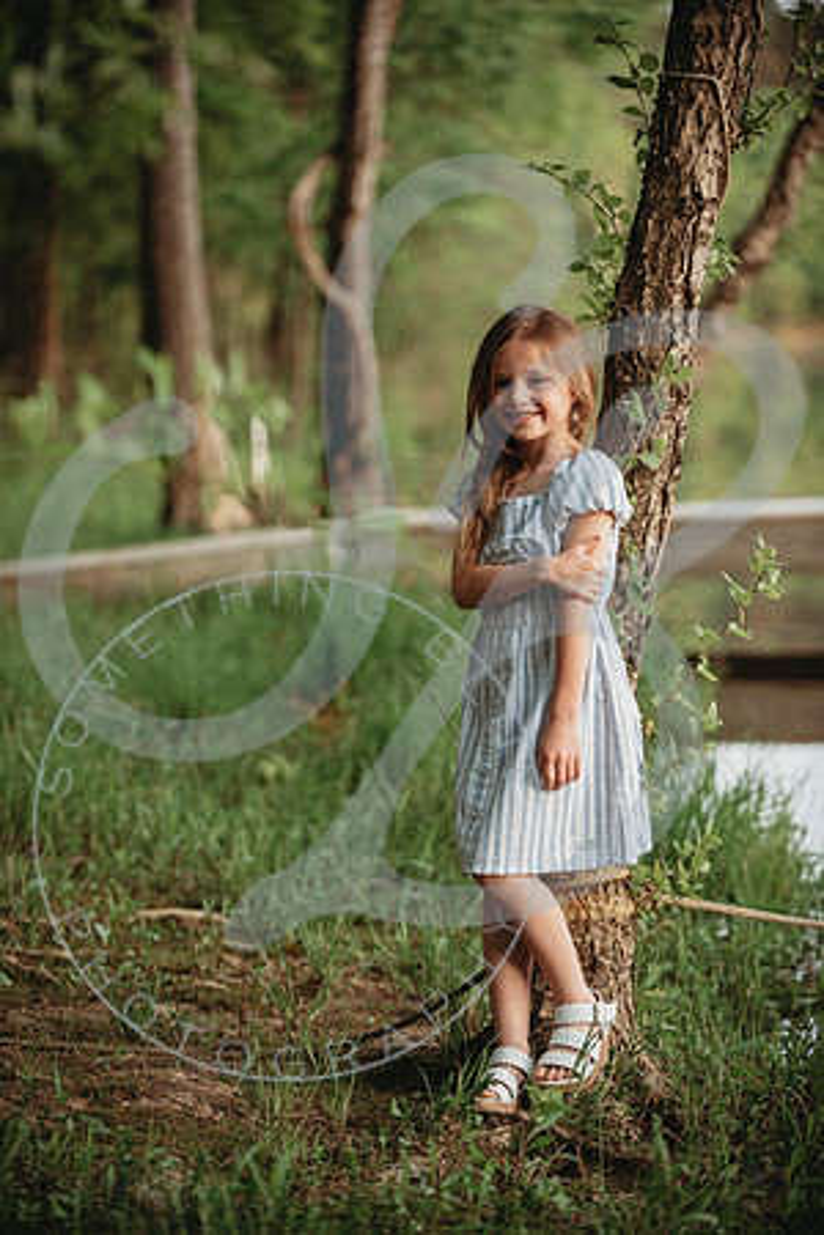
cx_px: 412
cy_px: 618
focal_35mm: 105
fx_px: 3605
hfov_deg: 13.0
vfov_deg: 19.5
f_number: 2.8
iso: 400
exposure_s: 1/200
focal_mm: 105
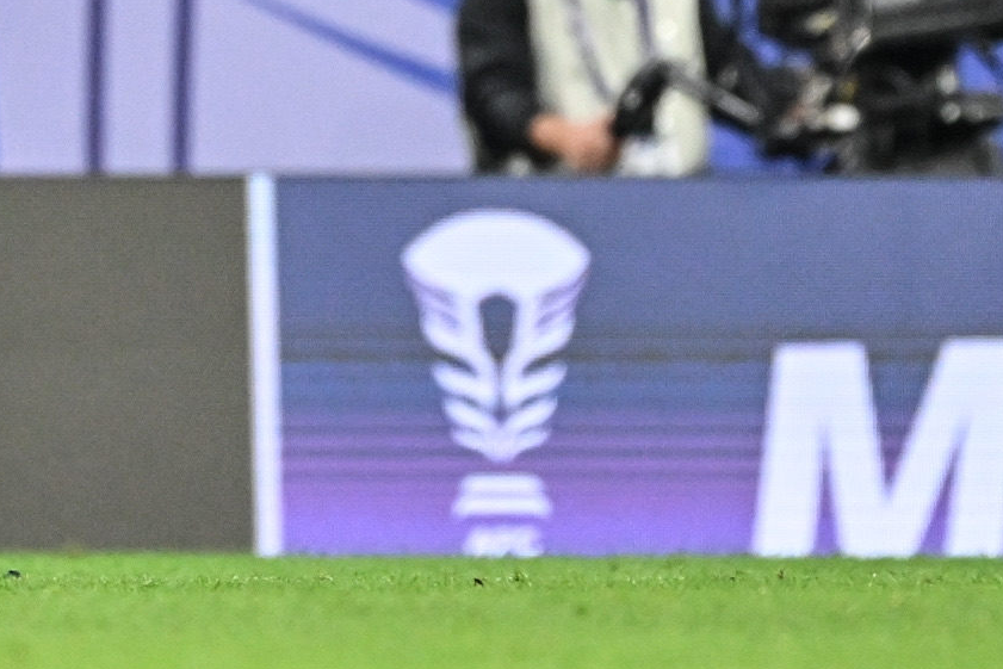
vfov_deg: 1.0
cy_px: -39
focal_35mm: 1364
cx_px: 186
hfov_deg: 1.5
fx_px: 38007
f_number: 4
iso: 2500
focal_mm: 560
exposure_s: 1/1000
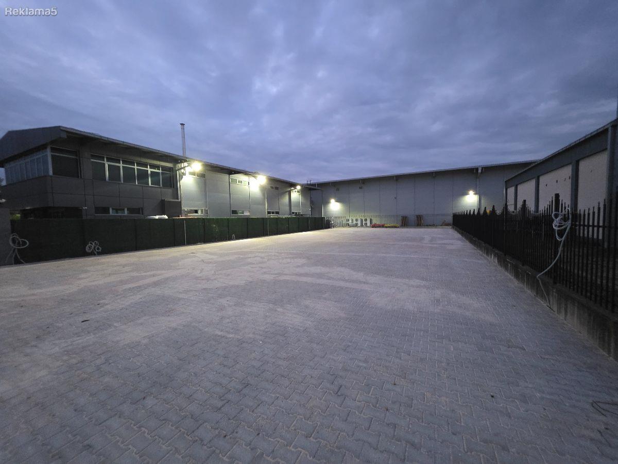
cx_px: 309
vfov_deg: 89.9
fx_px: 232
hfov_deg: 106.2
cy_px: 232
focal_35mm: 13
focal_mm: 2.2
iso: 800
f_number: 1.9
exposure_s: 1/50
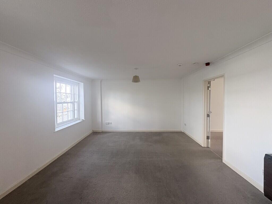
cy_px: 102
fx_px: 110
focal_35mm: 14
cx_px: 136
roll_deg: +1.5
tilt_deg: -0.9
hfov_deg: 102.1
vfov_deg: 85.7
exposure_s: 1/50
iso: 160
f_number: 2.2
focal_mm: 2.22
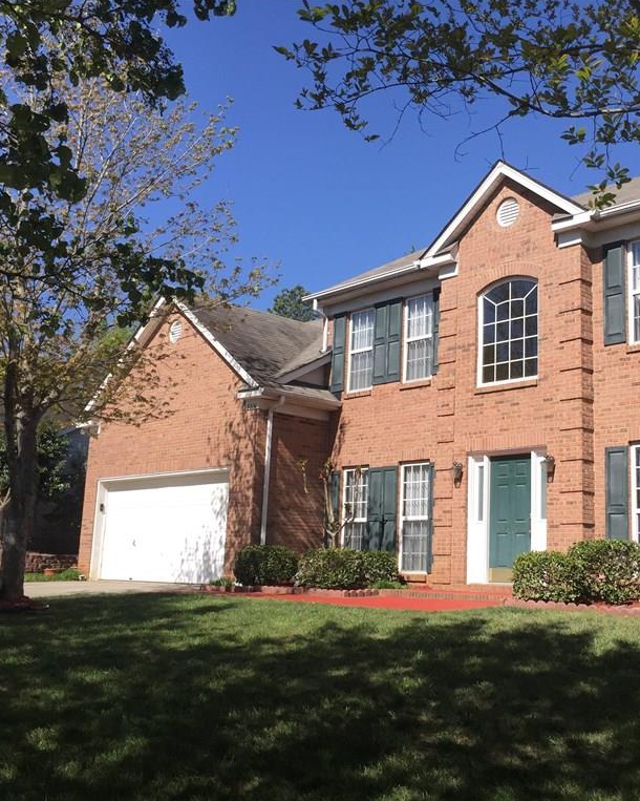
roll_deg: -1.3
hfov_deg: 38.6
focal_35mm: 38
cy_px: 400
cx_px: 436
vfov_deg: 47.9
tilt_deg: +10.3
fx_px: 900
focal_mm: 4.15
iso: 40
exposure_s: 1/2198
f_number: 2.2
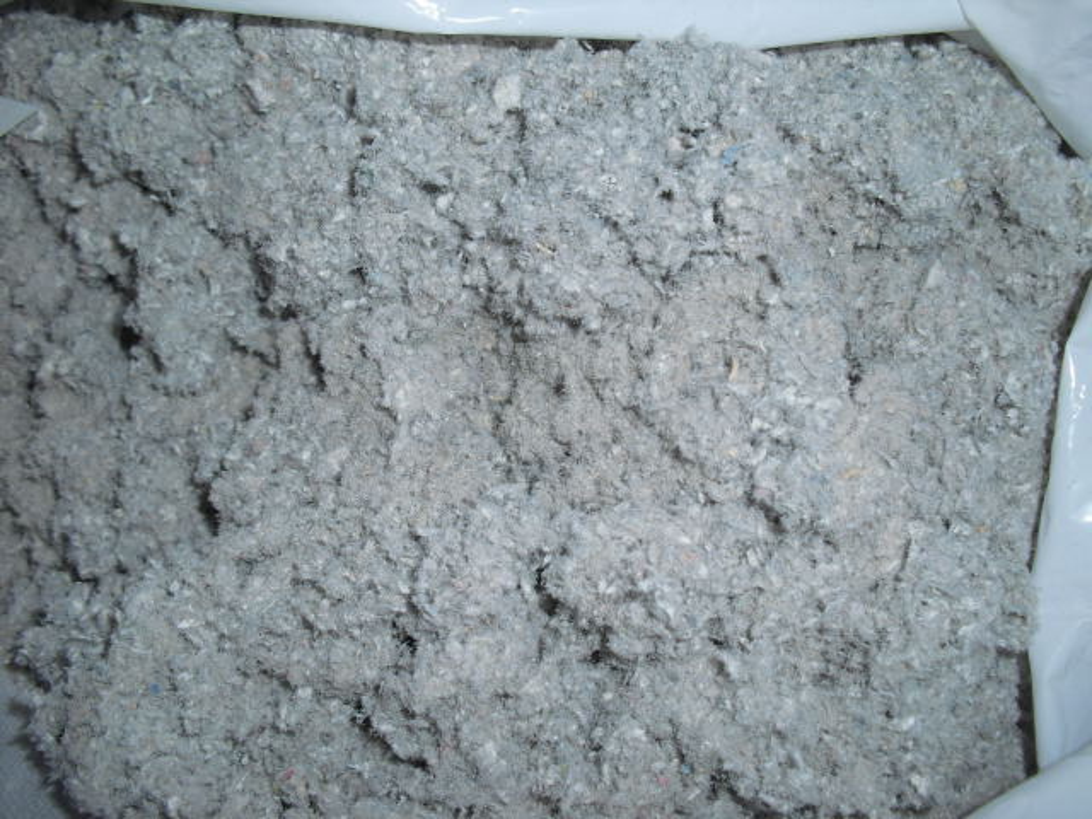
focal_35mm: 36
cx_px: 546
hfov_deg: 51.4
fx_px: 1136
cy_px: 410
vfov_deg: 39.7
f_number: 3.1
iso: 64
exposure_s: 1/60
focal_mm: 6.3
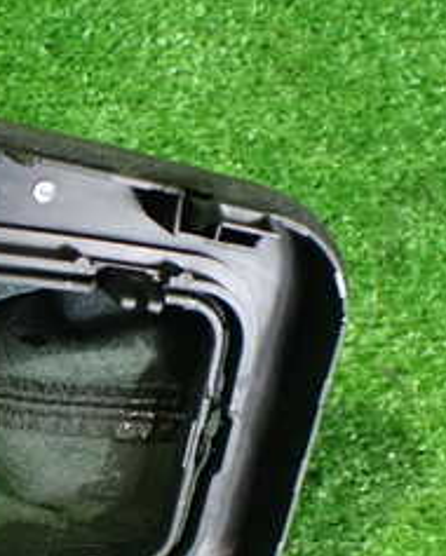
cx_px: -115
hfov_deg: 19.3
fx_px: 1219
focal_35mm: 74
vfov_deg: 25.3
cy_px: 432
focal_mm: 5.4
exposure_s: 1/30
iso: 1600
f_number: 2.3
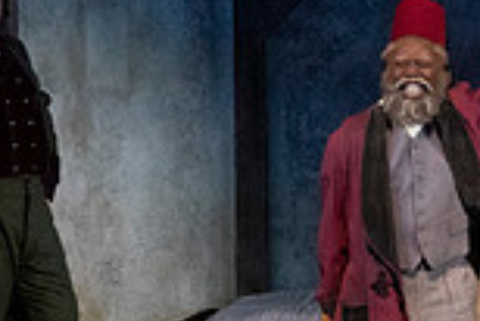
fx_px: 6326
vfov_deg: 2.9
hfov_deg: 4.3
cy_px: 189
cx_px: 461
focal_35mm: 474
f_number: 11
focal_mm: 126
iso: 16000
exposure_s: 1/320
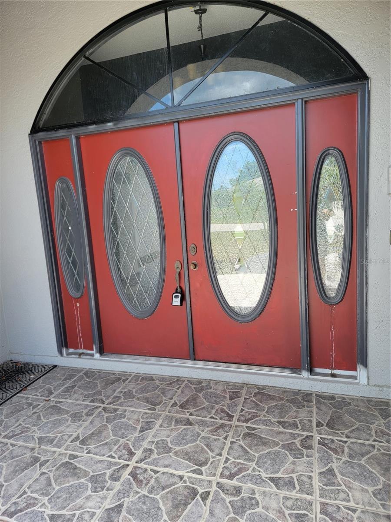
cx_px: 196
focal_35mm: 24
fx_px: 361
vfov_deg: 71.6
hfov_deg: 56.8
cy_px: 261
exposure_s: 1/120
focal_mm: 6.7
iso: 20
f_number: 1.8
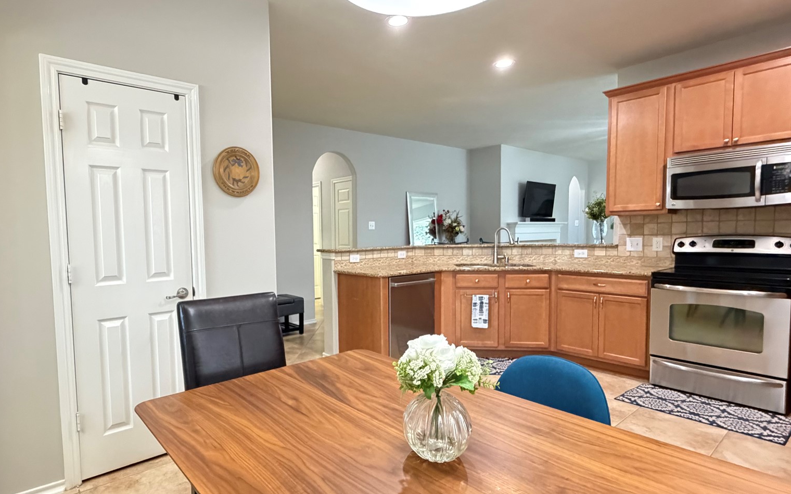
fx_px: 431
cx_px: 336
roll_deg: +0.9
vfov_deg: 59.6
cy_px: 257
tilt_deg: -3.5
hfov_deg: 84.5
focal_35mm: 20
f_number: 2.2
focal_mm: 2.22
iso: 1250
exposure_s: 1/60
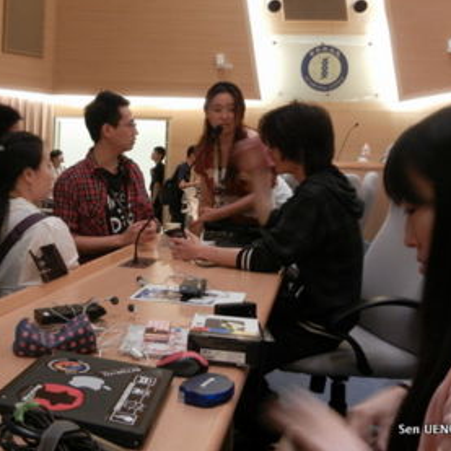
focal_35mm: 45
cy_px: 165
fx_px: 663
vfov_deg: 37.3
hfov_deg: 36.4
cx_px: 96
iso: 400
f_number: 3.5
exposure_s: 1/9.7
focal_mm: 5.4
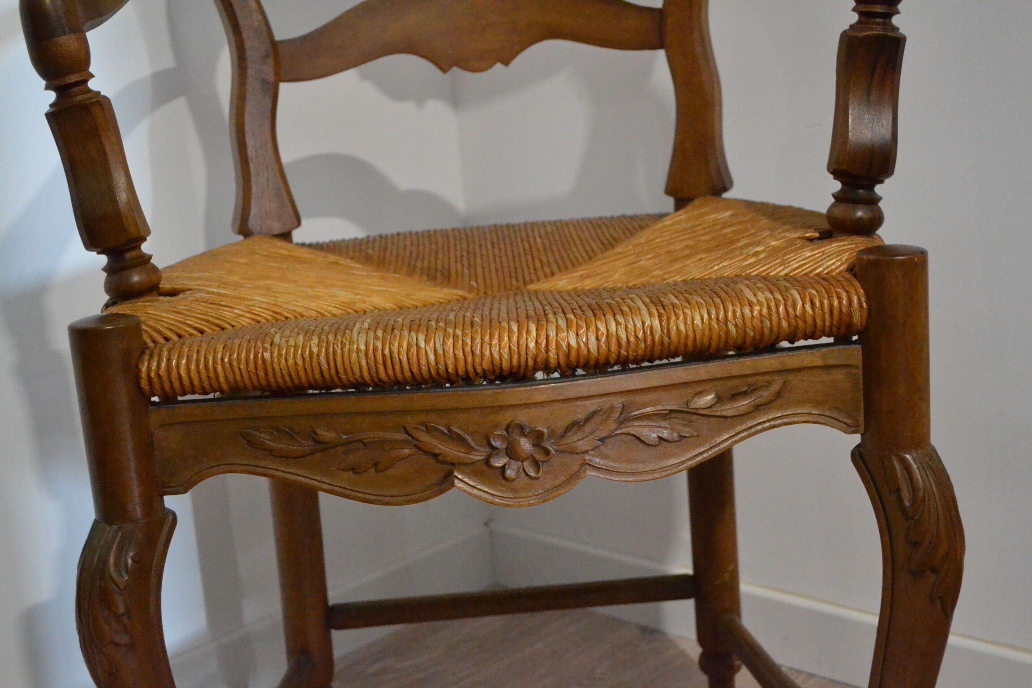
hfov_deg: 37.9
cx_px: 516
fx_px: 1505
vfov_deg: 25.8
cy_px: 344
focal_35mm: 52
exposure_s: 1/100
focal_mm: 35
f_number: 5
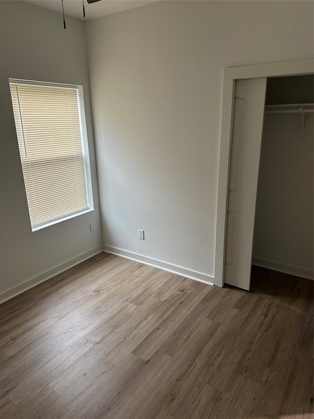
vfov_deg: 71.6
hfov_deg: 56.8
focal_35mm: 24
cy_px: 210
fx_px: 290
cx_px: 157
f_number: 1.78
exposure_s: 1/60
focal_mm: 6.86
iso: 200
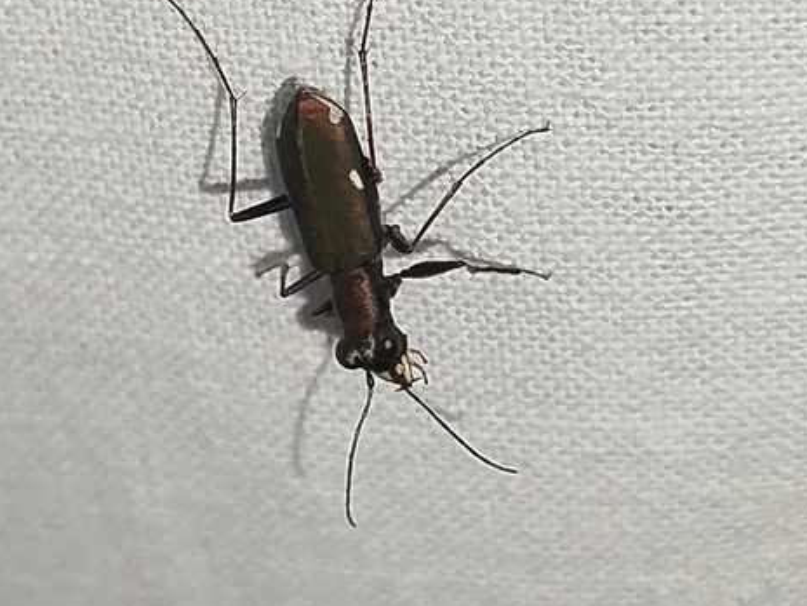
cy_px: 225
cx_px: 317
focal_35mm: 142
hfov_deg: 13.9
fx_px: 3310
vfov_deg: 10.4
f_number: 1.7
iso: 125
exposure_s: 1/50
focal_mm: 5.31
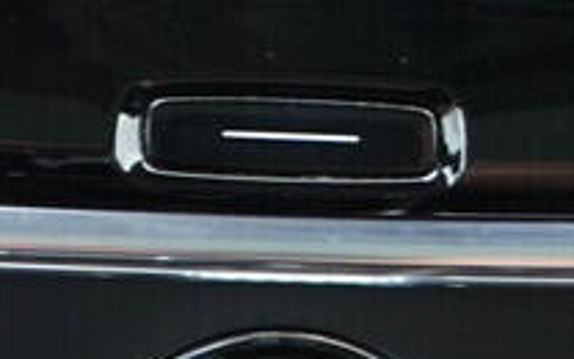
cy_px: -950
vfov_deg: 4.8
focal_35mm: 254
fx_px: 3973
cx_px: 389
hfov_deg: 8.3
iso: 500
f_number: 2.8
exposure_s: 1/40
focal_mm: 24
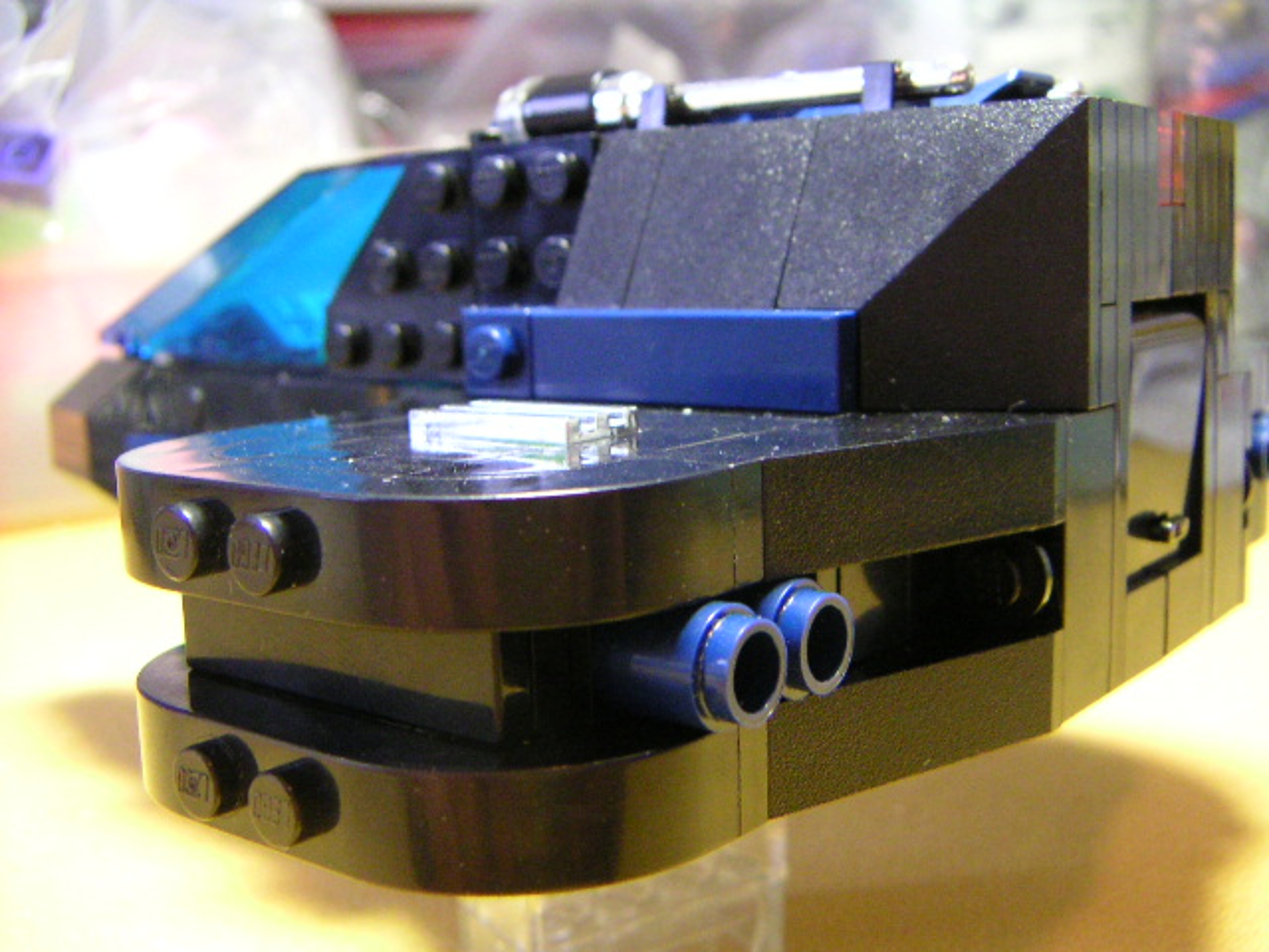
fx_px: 1466
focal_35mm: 40
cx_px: 634
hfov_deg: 46.8
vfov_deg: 36.0
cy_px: 476
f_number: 2.9
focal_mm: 5.3
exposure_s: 1/20
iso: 400
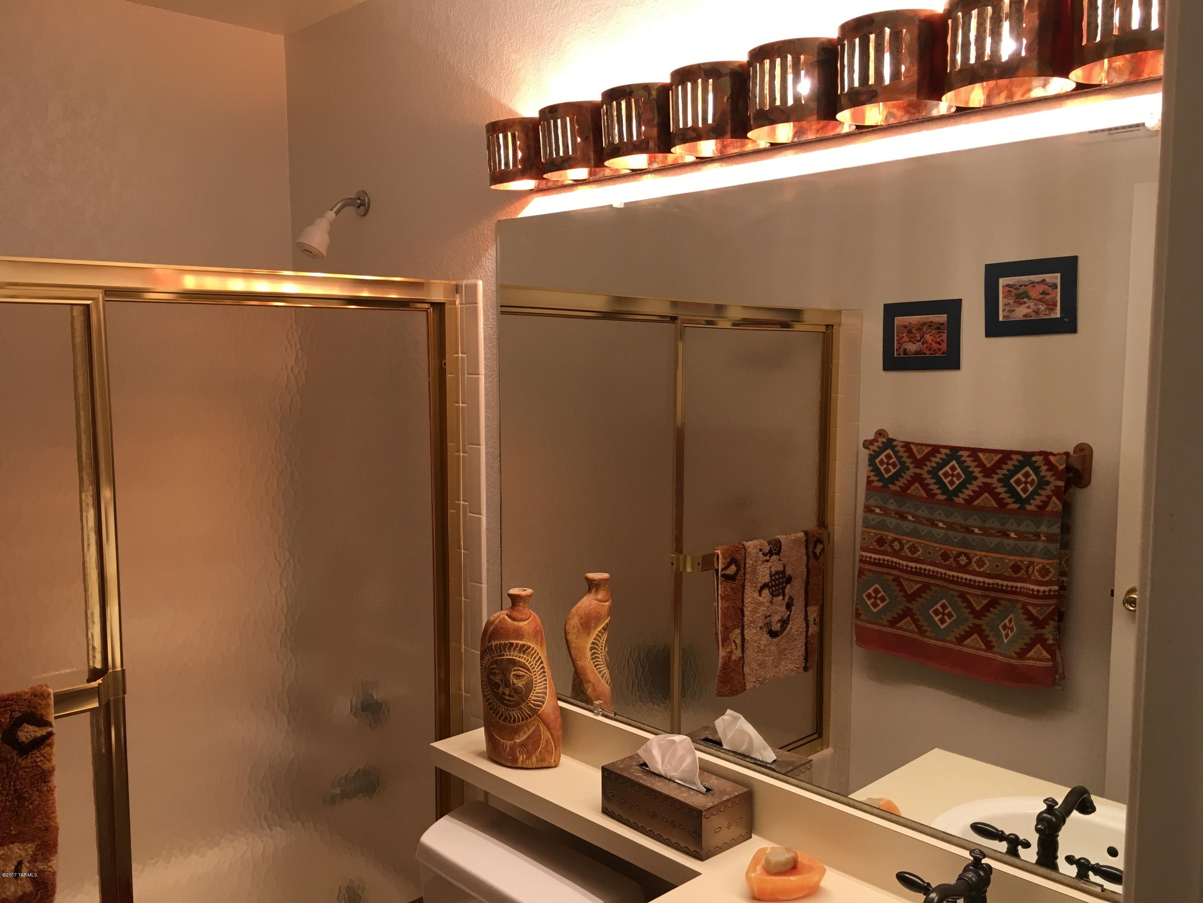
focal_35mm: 29
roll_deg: +0.2
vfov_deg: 48.2
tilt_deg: -5.9
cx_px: 602
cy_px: 452
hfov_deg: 61.7
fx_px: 1008
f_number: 2.2
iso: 32
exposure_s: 1/30
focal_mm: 4.15
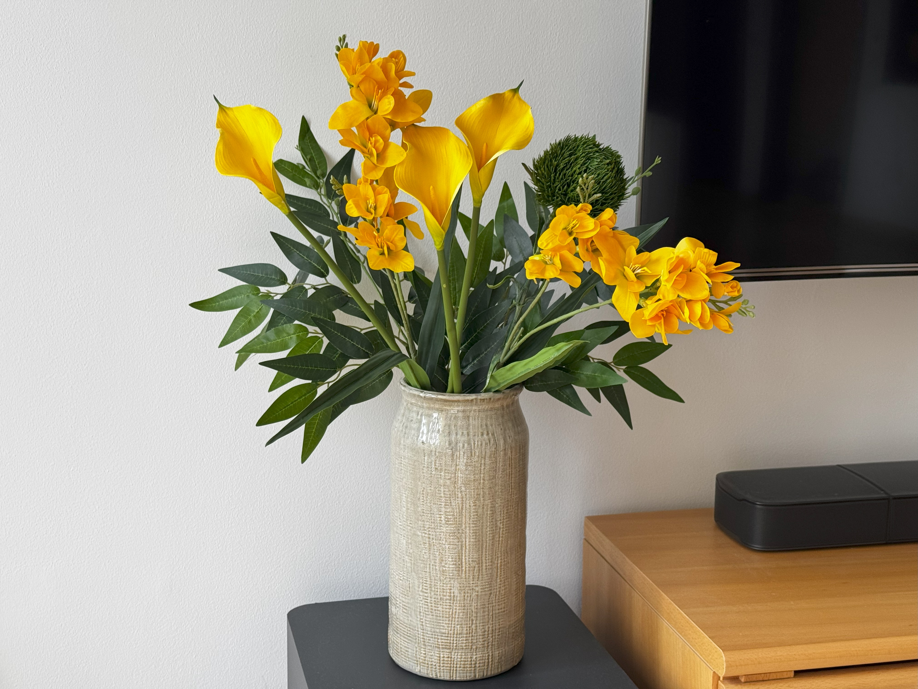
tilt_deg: -11.3
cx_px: 459
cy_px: 344
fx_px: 1273
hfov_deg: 39.7
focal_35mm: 48
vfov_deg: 30.3
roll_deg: +0.1
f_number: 1.78
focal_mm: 6.76
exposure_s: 1/91
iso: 100
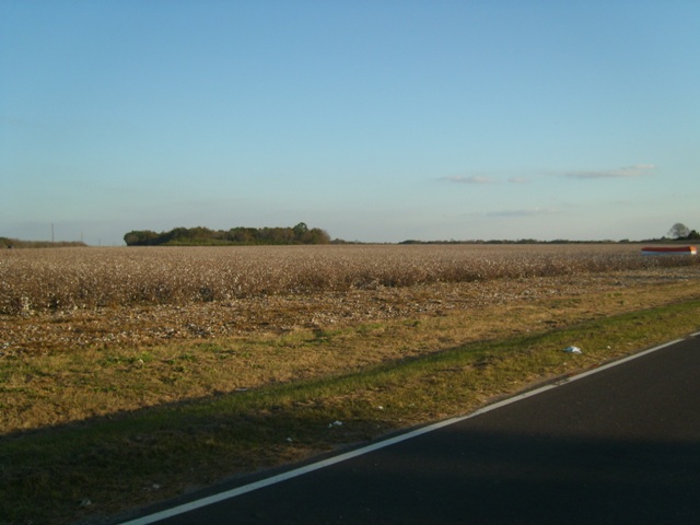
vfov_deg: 40.7
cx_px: 350
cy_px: 262
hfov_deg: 52.6
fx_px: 708
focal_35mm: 35
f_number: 7.1
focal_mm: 5.8
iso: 50
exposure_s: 1/184
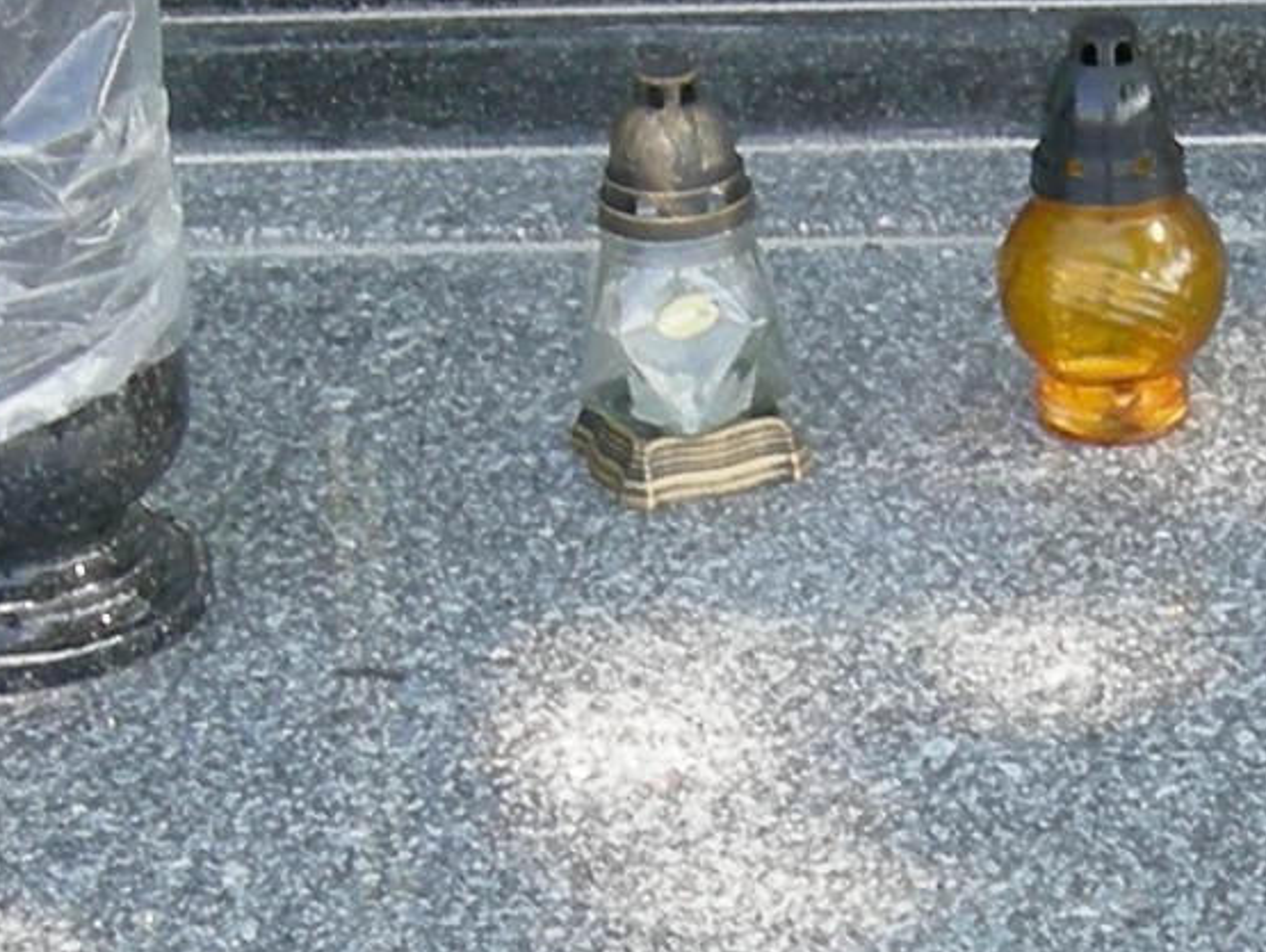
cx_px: 974
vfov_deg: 8.8
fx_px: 6148
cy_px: 550
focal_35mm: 168
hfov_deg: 11.7
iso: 64
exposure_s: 1/88
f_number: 3.8
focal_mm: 7.5
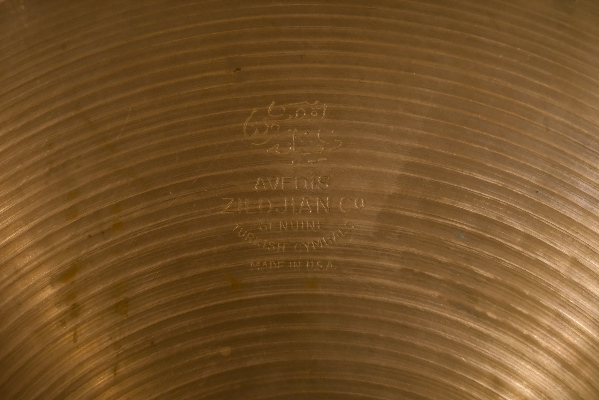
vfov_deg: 25.5
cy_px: 200
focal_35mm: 53
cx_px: 300
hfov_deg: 37.5
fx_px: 882
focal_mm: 35
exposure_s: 1/250
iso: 2500
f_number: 2
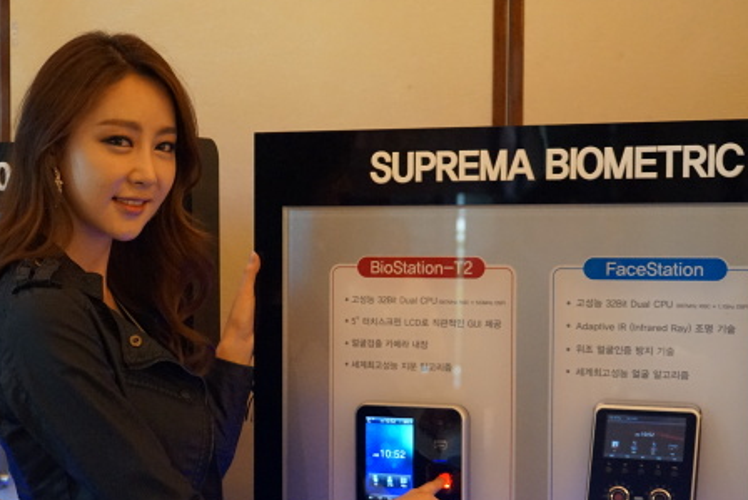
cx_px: 294
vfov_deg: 18.4
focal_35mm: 74
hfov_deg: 27.3
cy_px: 324
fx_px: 1538
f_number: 4.5
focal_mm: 51
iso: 5000
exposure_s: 1/160
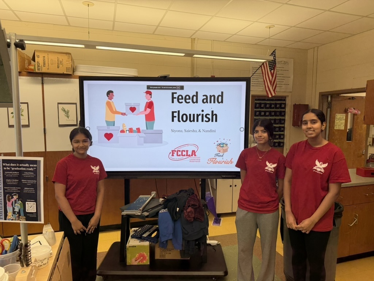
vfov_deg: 56.8
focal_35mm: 24
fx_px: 259
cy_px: 140
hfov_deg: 71.6
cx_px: 187
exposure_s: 1/120
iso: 80
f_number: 1.78
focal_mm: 6.76
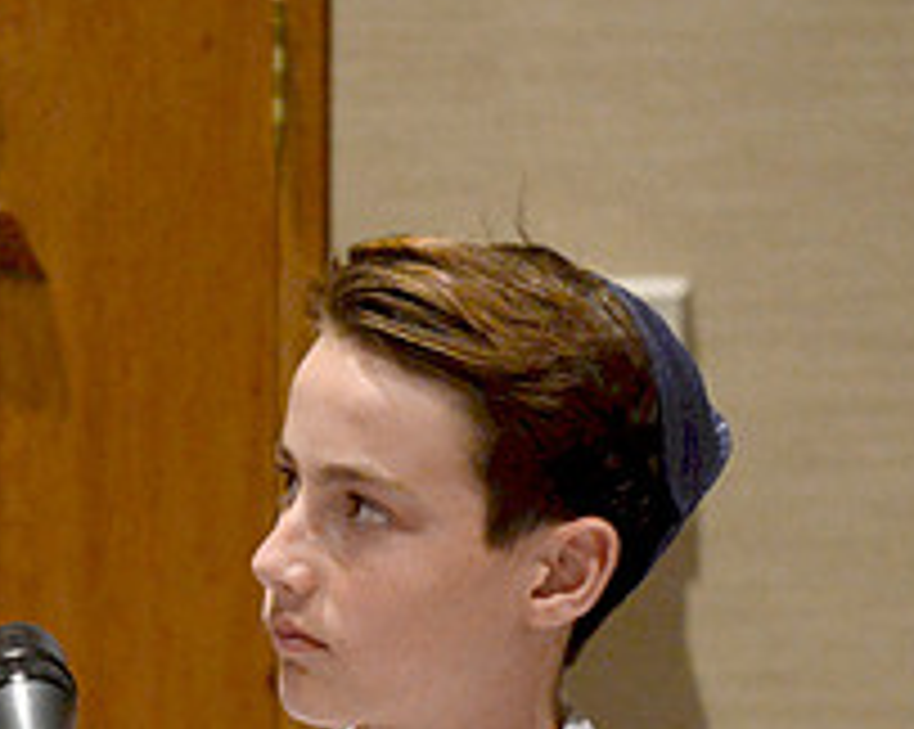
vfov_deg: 2.9
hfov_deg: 3.6
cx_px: -207
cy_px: 682
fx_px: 14512
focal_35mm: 537
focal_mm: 200
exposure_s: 1/100
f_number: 2.8
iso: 2500
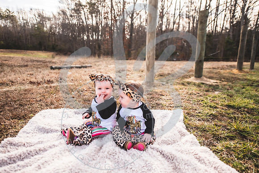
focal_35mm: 24
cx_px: 130
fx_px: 175
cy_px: 86
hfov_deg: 72.9
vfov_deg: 52.5
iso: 100
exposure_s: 1/500
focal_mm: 24
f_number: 2.8
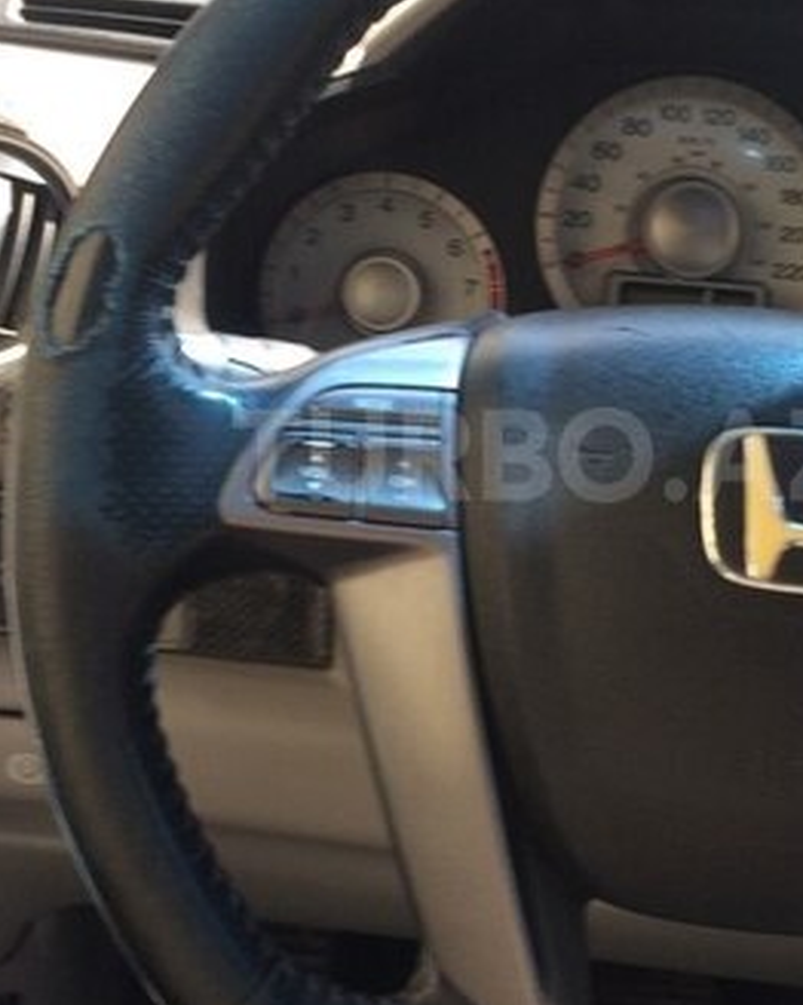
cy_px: 455
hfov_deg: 26.5
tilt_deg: -25.5
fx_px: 1695
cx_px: 546
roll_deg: -3.4
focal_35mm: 57
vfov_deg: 33.0
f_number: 2.2
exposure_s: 1/100
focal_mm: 4.15
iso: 40
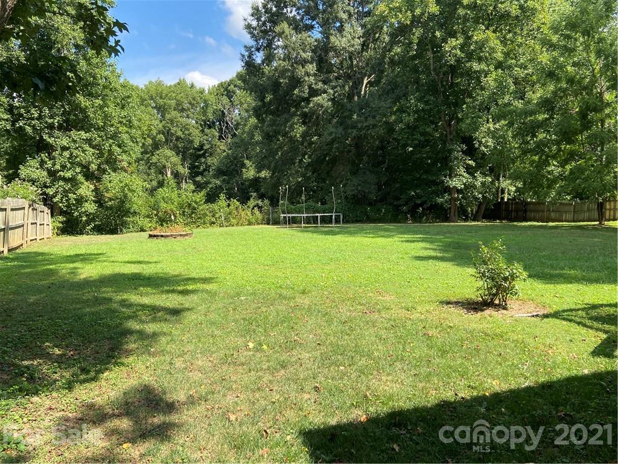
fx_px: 464
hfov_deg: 67.3
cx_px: 309
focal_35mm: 26
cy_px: 232
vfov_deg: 53.1
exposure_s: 1/799
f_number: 1.8
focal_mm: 4.25
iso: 32
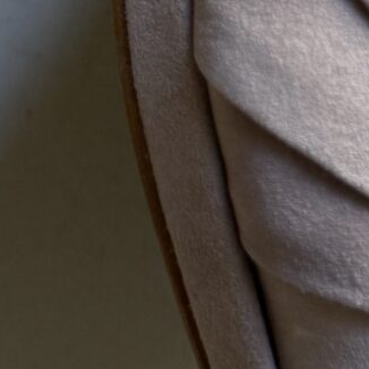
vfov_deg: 9.1
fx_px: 2026
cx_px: 89
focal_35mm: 168
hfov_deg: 10.4
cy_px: -603
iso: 200
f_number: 1.78
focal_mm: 6.76
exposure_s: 1/81
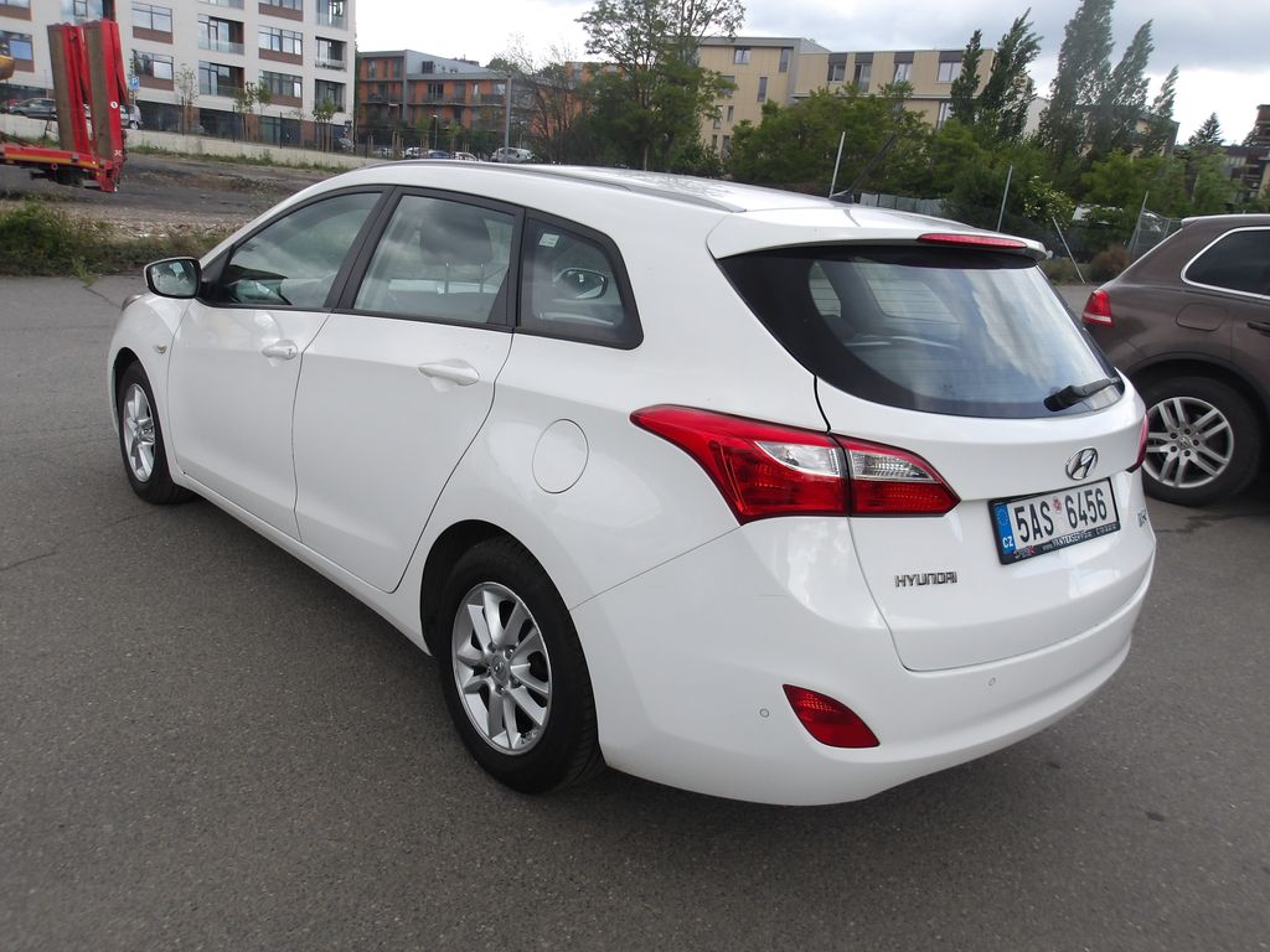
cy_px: 476
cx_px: 635
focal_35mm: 27
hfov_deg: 65.3
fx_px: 991
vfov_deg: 51.4
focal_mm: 4.9
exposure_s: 1/613
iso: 100
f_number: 3
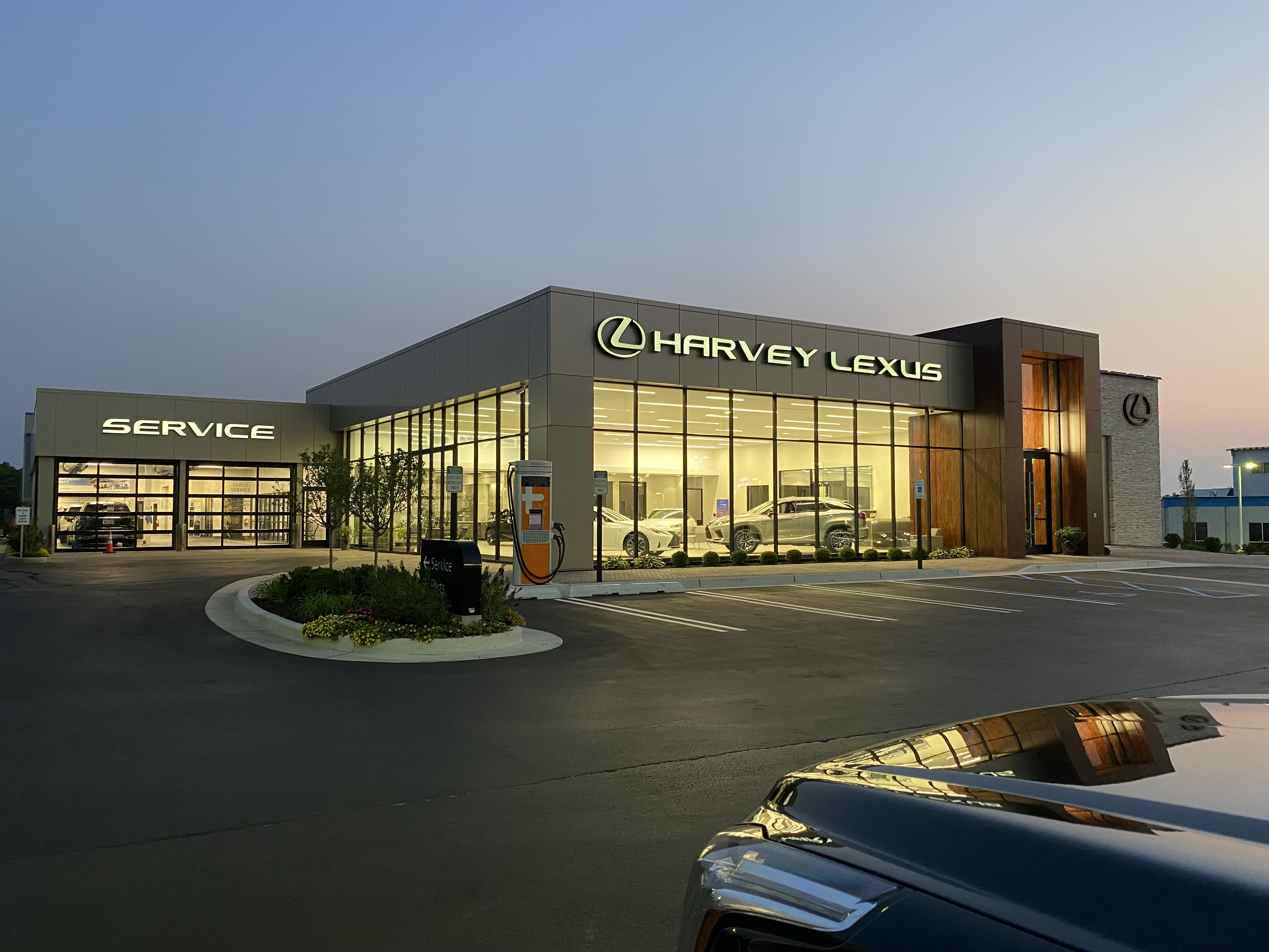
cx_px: 634
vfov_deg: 53.1
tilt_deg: +1.2
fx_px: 953
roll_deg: -1.0
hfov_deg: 67.3
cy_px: 476
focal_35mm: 26
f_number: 1.8
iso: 250
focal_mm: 4.25
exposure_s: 1/60
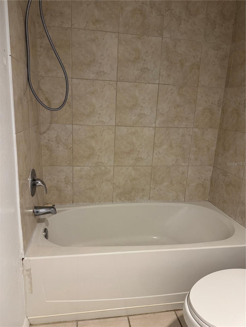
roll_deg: -2.1
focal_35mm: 24
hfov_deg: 56.8
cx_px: 123
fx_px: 227
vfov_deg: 71.6
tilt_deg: -13.0
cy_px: 164
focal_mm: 6.76
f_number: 1.78
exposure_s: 1/60
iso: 250
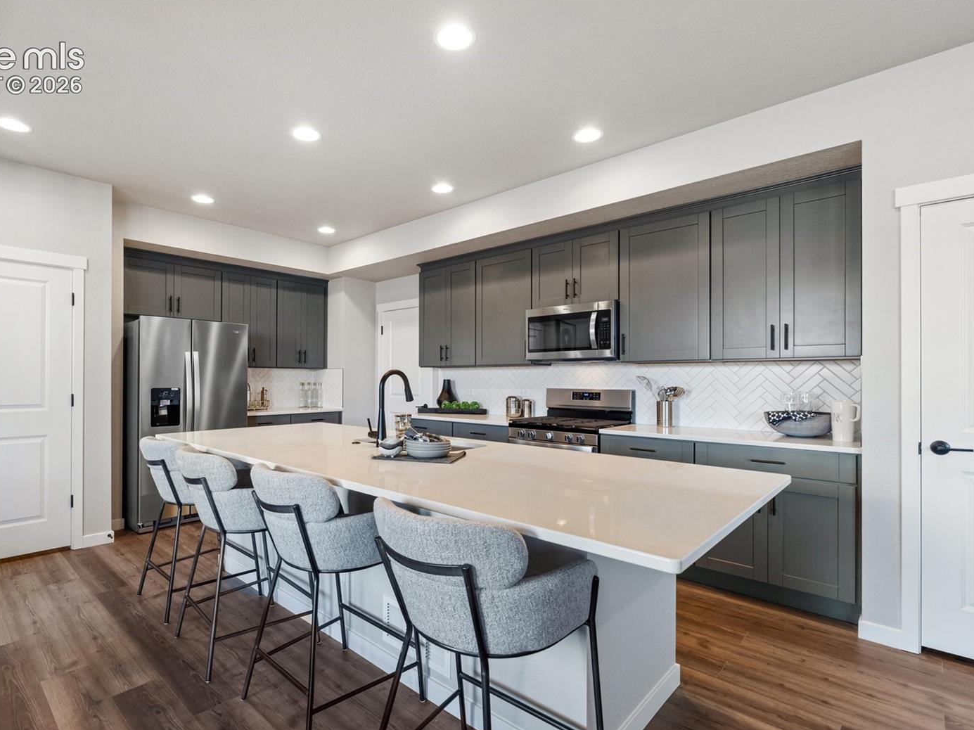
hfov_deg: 87.5
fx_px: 506
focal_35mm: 18
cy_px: 375
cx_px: 437
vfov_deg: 71.6
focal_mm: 16
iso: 500
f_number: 9
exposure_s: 1/10
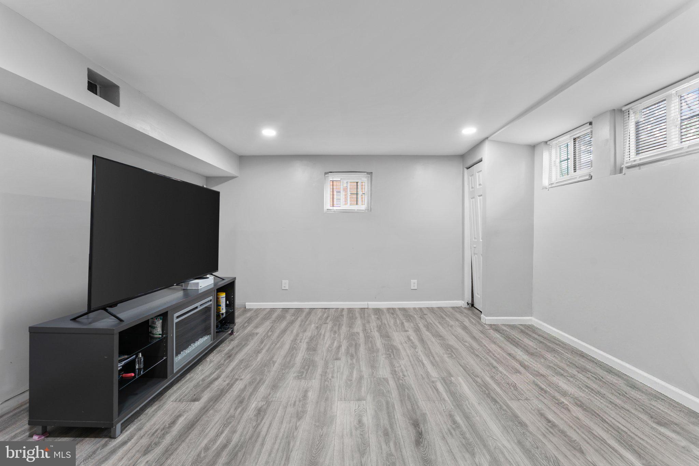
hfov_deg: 104.3
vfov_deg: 81.2
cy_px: 233
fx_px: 272
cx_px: 350
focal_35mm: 14
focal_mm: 14
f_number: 8
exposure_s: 1/10
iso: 100
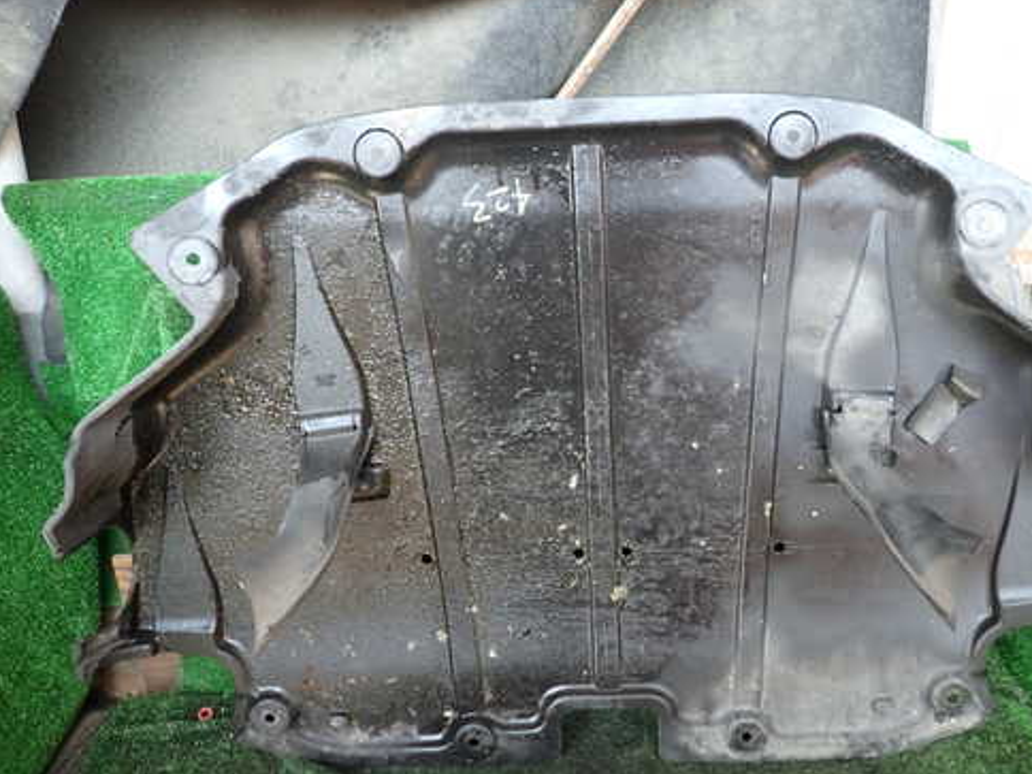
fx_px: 924
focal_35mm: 31
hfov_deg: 58.0
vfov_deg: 45.4
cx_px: 601
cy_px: 386
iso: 100
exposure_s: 1/60
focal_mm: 4.5
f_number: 2
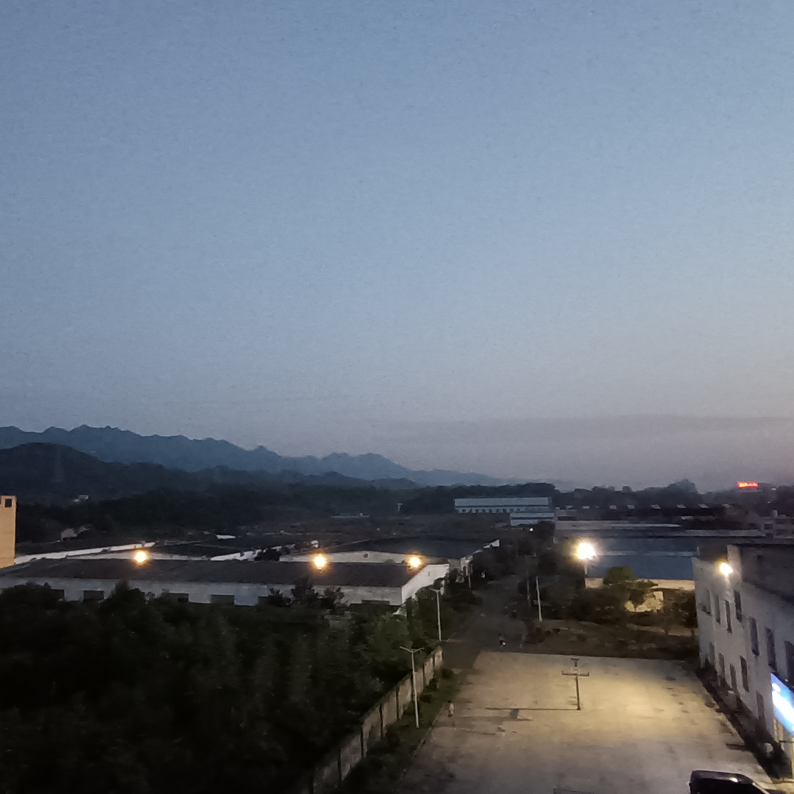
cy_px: 420
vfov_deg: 57.3
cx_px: 275
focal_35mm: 28
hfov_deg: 56.3
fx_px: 727
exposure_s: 1/12.5
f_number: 2.4
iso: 2770
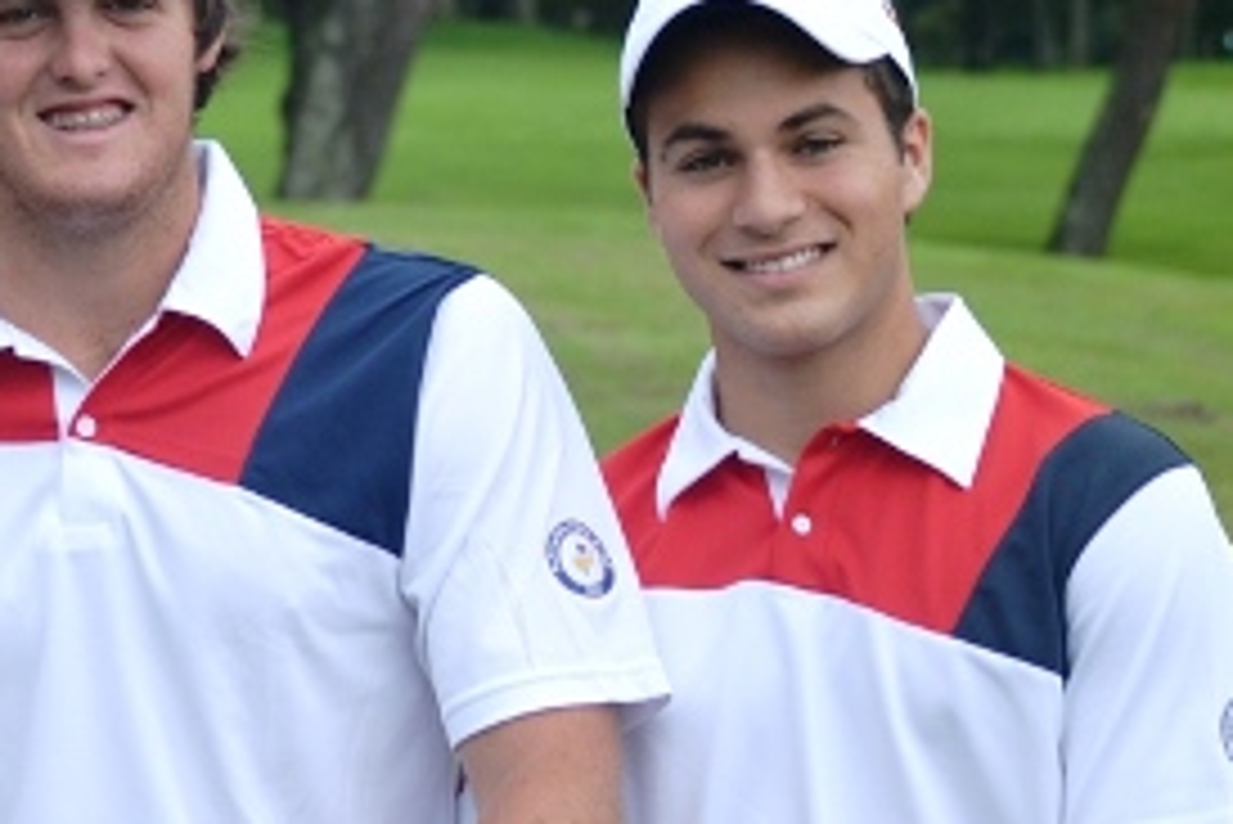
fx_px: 6792
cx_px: -158
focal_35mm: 198
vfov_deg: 6.9
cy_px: 232
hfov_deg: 10.2
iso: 400
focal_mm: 55
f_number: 4
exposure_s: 1/800
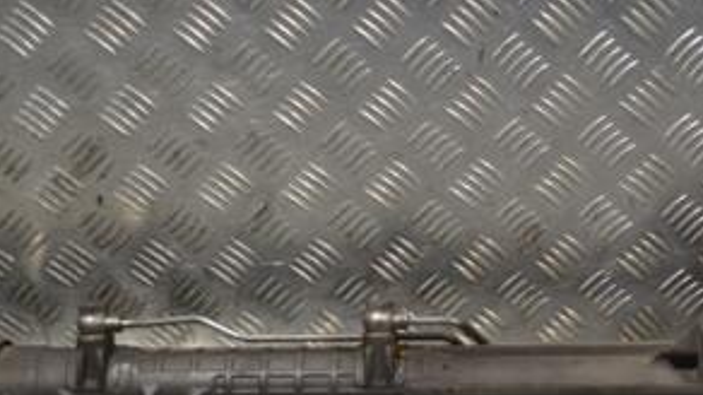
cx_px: 510
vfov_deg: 14.3
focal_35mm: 84
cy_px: 287
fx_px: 1565
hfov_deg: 25.1
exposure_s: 1/30
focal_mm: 26
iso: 100
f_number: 4.2
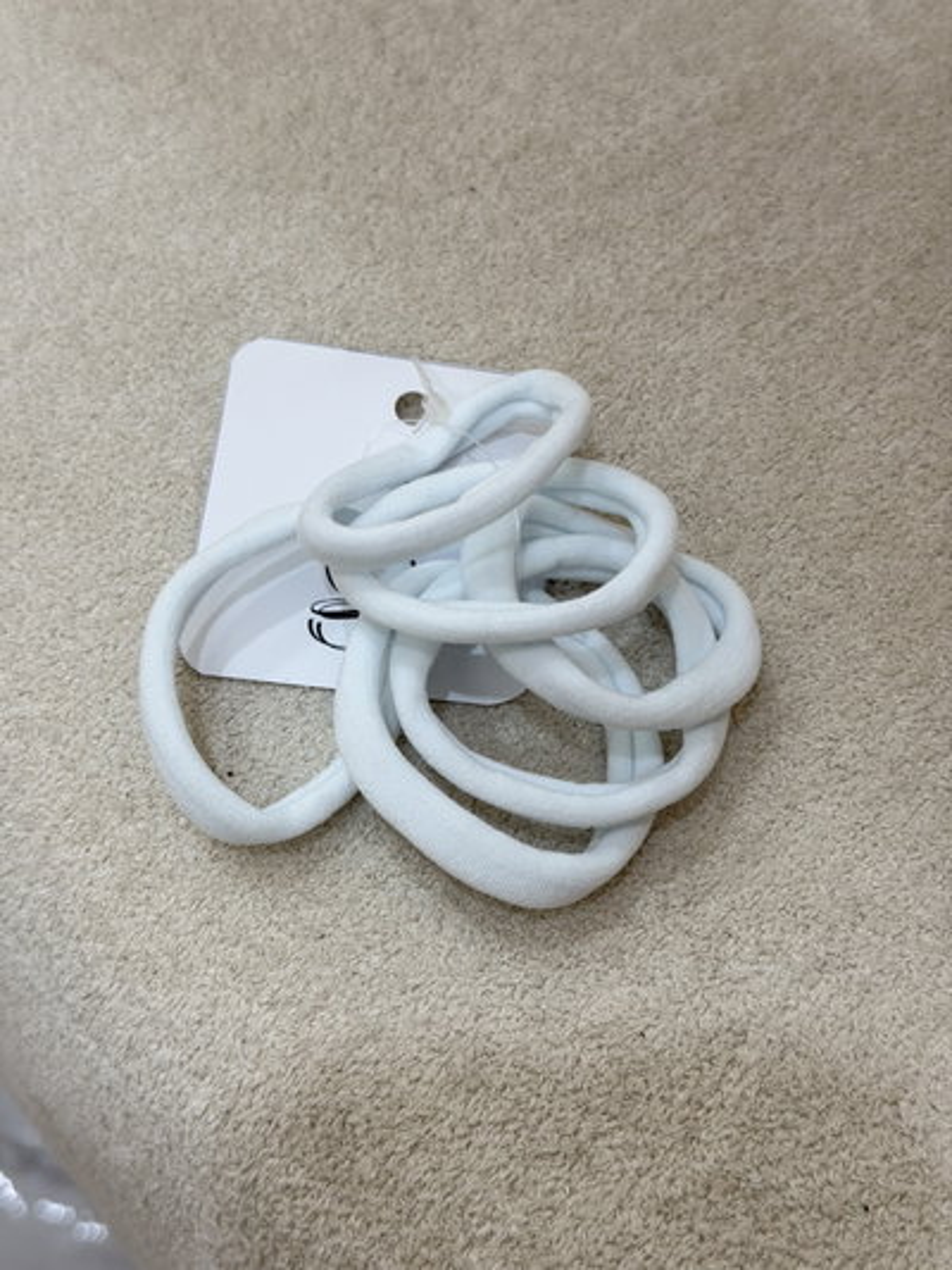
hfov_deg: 30.3
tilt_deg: -61.2
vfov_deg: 39.6
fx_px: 1759
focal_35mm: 48
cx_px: 476
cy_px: 635
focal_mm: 6.76
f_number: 1.78
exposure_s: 1/50
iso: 125
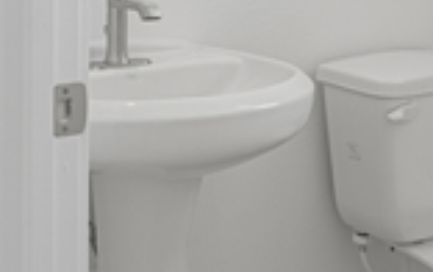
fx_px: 839
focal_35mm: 71
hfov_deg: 28.2
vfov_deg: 16.9
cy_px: -121
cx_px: 69
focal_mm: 17
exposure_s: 1.3
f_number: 9
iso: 125
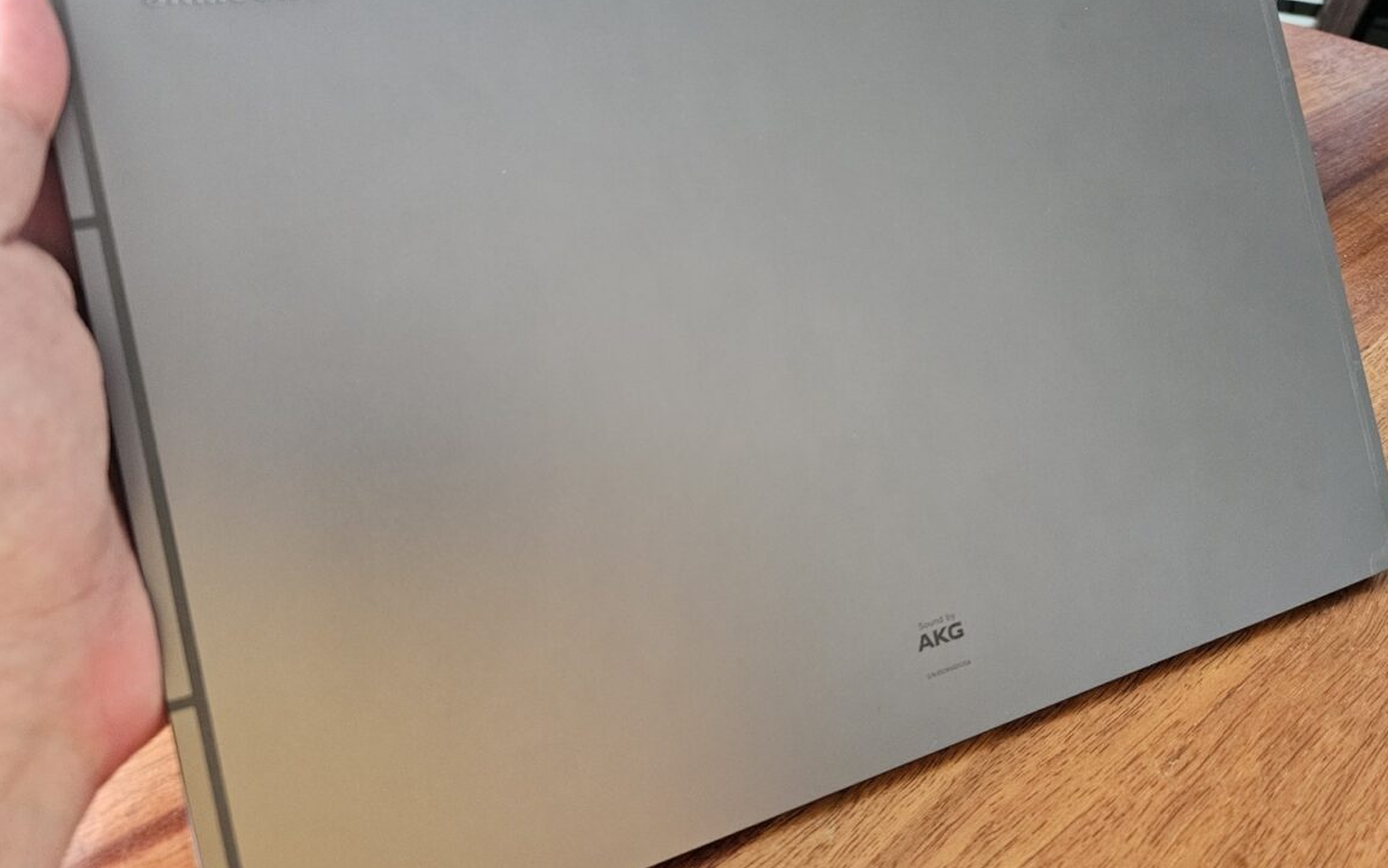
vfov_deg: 49.0
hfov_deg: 72.5
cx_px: 687
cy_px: 346
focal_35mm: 25
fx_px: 946
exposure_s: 1/120
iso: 500
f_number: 1.8
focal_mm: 5.4
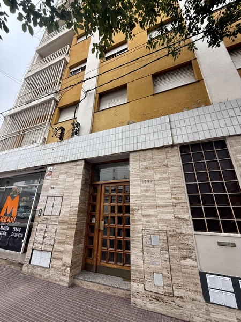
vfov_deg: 102.1
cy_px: 161
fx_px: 130
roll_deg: -0.7
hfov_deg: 85.7
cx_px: 120
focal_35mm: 14
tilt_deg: +21.8
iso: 50
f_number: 2.2
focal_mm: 2.22
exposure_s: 1/161
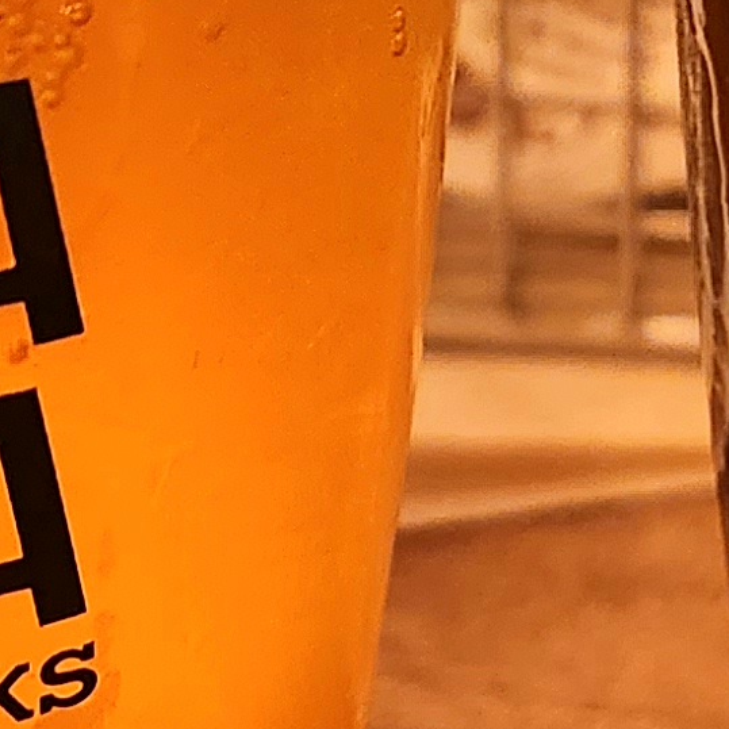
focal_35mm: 151
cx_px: 617
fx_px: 3598
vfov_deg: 11.6
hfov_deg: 11.5
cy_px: 419
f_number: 1.8
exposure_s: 1/100
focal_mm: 5.4
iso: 640
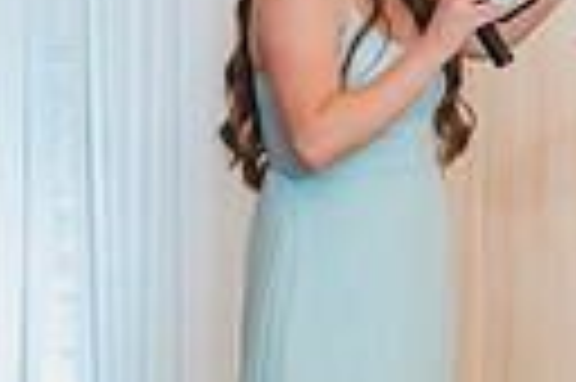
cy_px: 79
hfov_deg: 6.5
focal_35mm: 317
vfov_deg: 4.3
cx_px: 738
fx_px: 5066
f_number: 2.8
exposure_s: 1/250
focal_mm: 70
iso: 1000
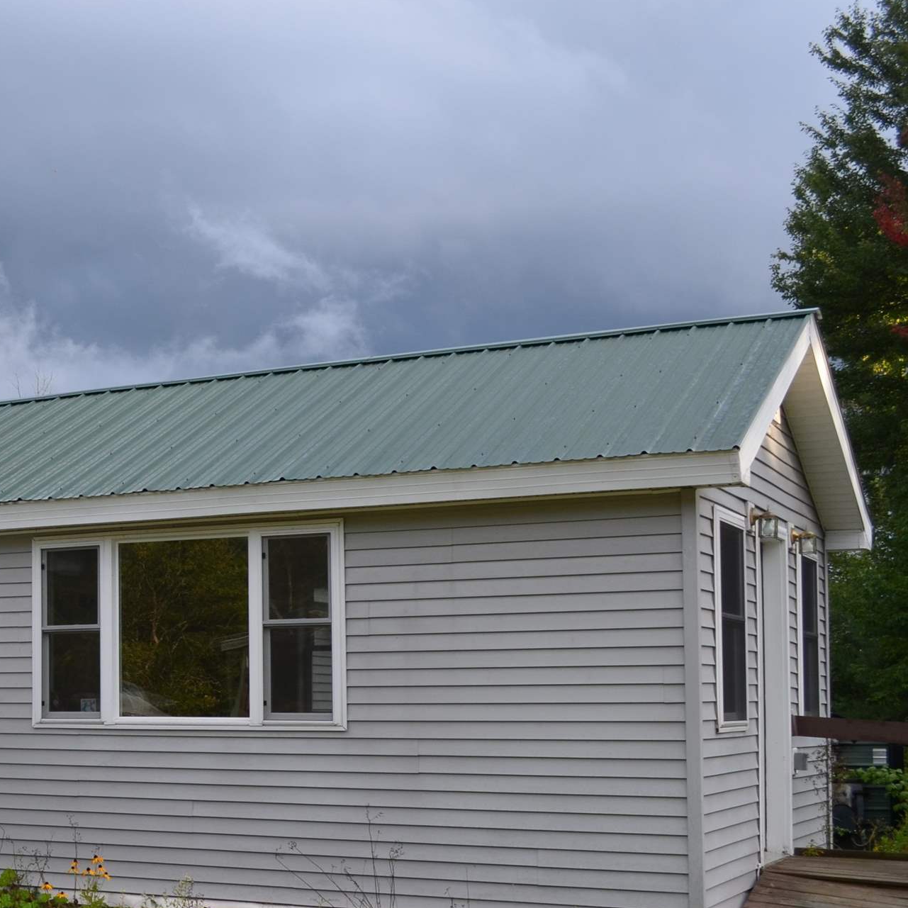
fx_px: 1810
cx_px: -135
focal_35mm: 61
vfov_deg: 28.0
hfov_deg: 25.7
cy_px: 593
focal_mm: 20
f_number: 6.3
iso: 200
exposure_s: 1/160
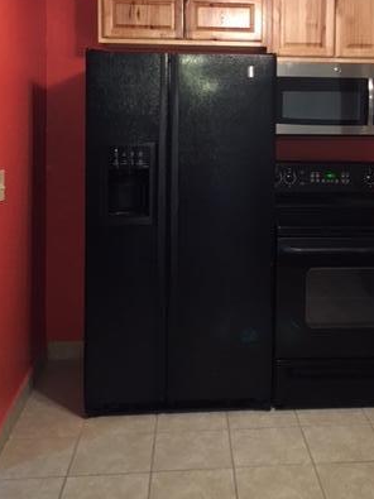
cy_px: 145
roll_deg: -1.7
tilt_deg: -2.1
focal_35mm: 47
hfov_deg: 30.5
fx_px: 677
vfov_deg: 39.7
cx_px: 270
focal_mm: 4.15
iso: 200
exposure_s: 1/30
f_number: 2.2
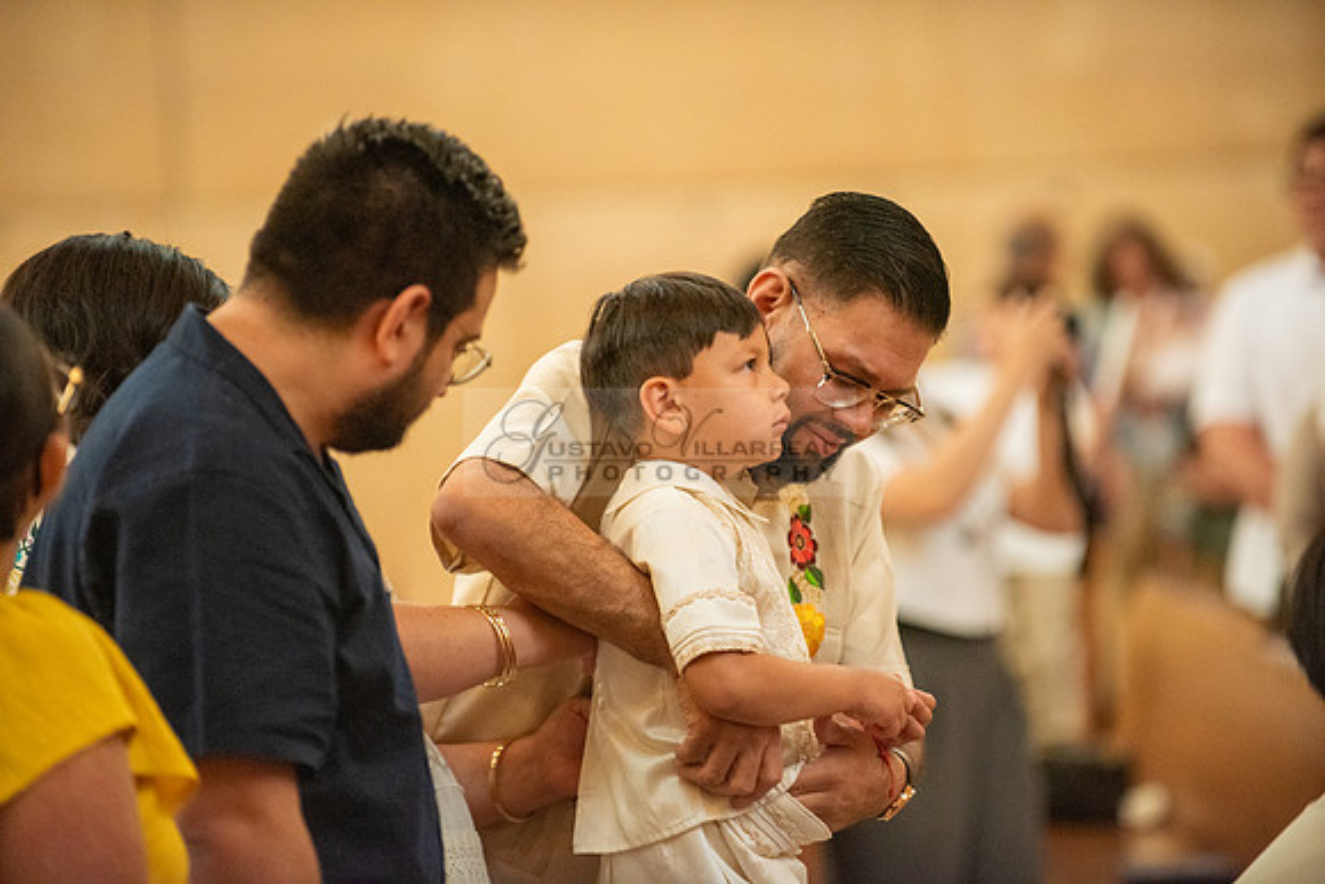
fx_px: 7362
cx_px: 662
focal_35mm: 200
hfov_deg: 10.3
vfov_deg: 6.9
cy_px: 442
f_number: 2.8
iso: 2000
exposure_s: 1/160
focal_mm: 200
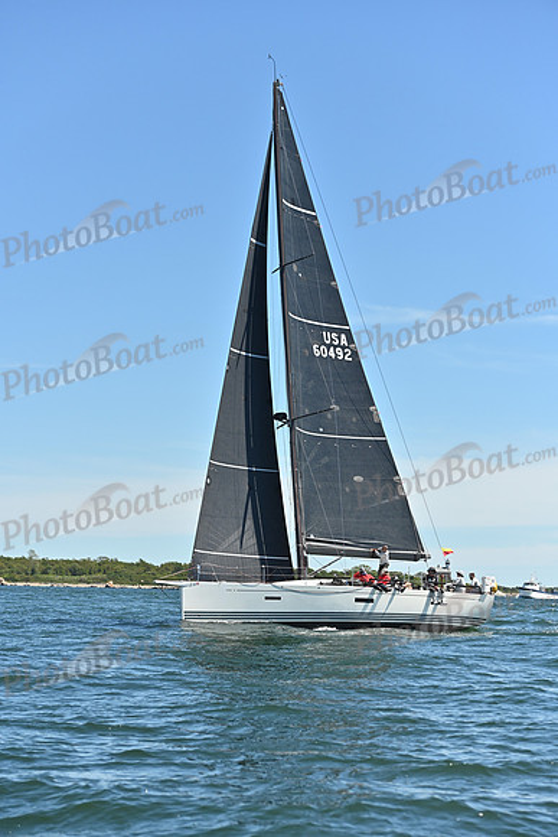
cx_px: 279
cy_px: 418
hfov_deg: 16.1
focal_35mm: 85
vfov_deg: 23.9
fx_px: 1975
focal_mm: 85
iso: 320
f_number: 4.5
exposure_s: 1/3200
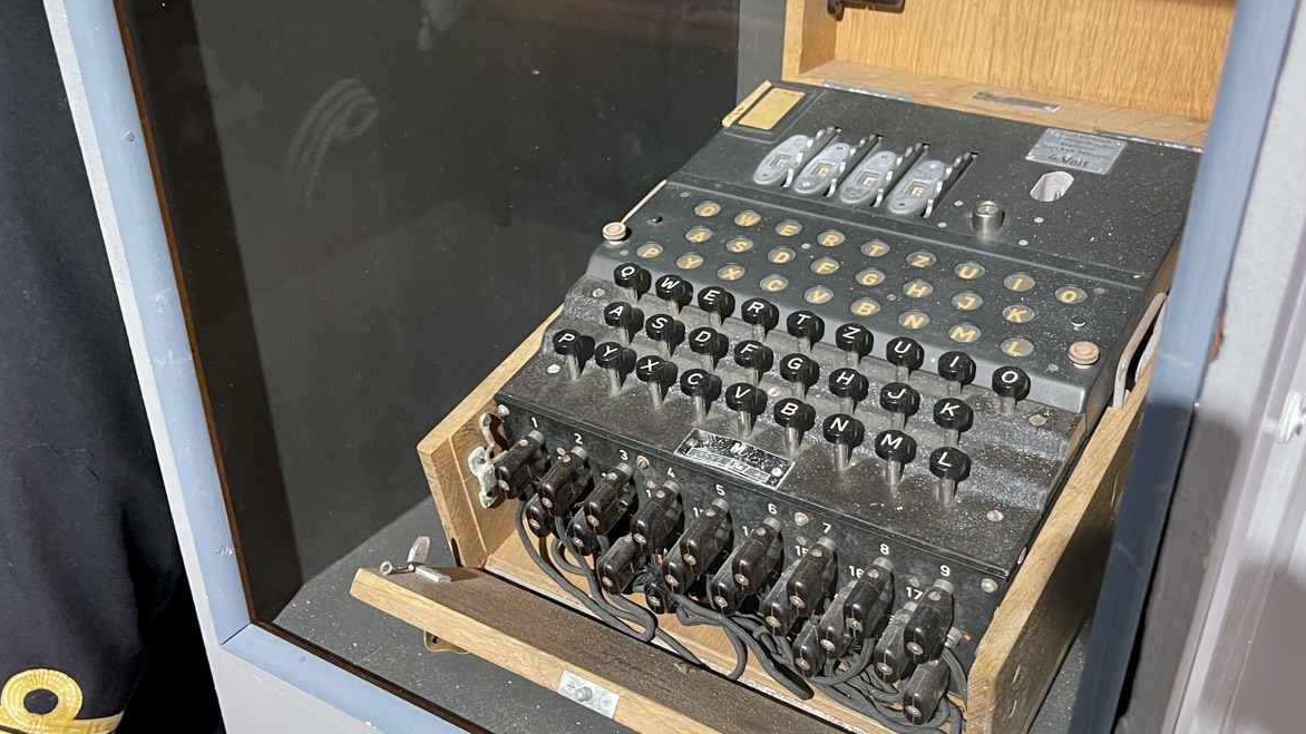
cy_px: 469
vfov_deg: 39.8
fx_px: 1004
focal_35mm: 29
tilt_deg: -30.9
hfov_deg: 66.1
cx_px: 646
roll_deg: +4.7
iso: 400
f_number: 1.6
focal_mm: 5.1
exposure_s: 1/33
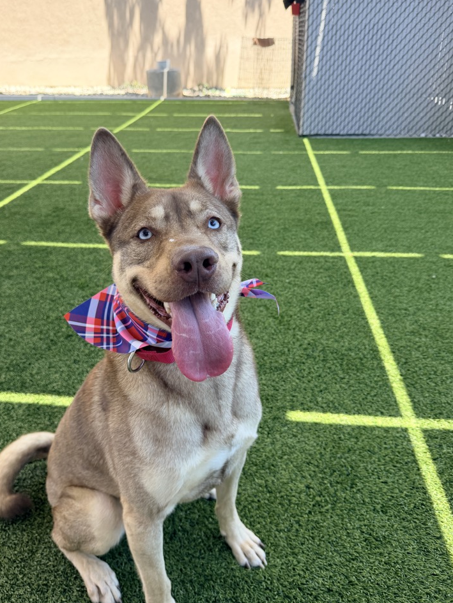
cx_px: 211
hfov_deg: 53.0
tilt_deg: -29.2
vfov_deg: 67.3
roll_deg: +2.2
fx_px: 454
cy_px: 289
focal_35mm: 26
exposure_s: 1/251
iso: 80
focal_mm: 6.76
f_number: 1.78
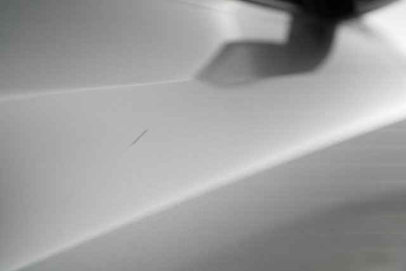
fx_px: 316
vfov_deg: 46.4
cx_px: 203
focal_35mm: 28
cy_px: 136
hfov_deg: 65.5
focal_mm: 28
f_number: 2.8
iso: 2000
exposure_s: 1/200
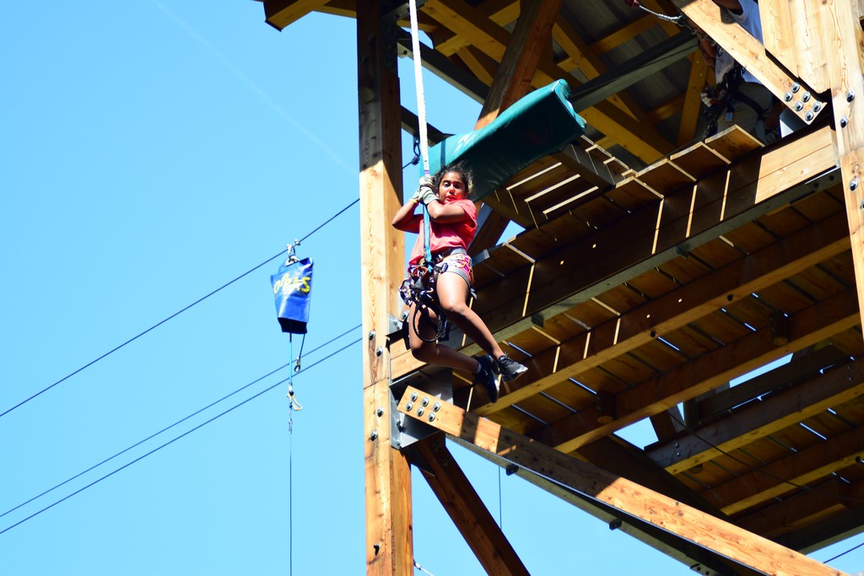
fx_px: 2520
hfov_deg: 19.5
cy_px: 288
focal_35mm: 105
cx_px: 432
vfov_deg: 13.0
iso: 200
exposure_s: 1/640
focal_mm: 70
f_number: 4
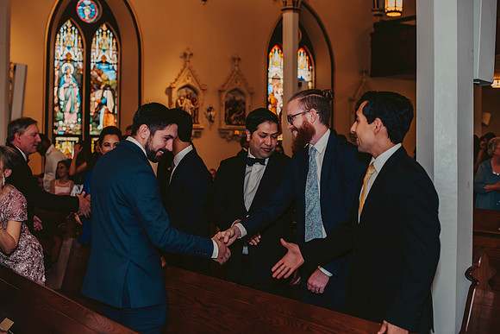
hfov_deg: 39.6
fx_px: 695
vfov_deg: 27.0
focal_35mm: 50
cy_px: 167
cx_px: 250
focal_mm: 50
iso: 800
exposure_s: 1/125
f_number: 2.8
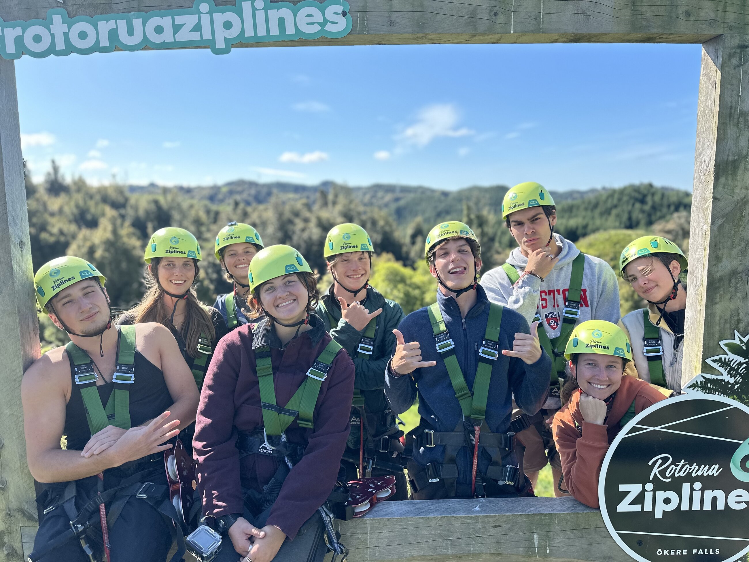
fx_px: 519
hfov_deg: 71.6
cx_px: 374
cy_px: 281
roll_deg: +1.2
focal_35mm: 24
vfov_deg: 56.8
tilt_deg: -7.4
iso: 80
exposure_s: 1/2660
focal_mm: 6.86
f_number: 1.78
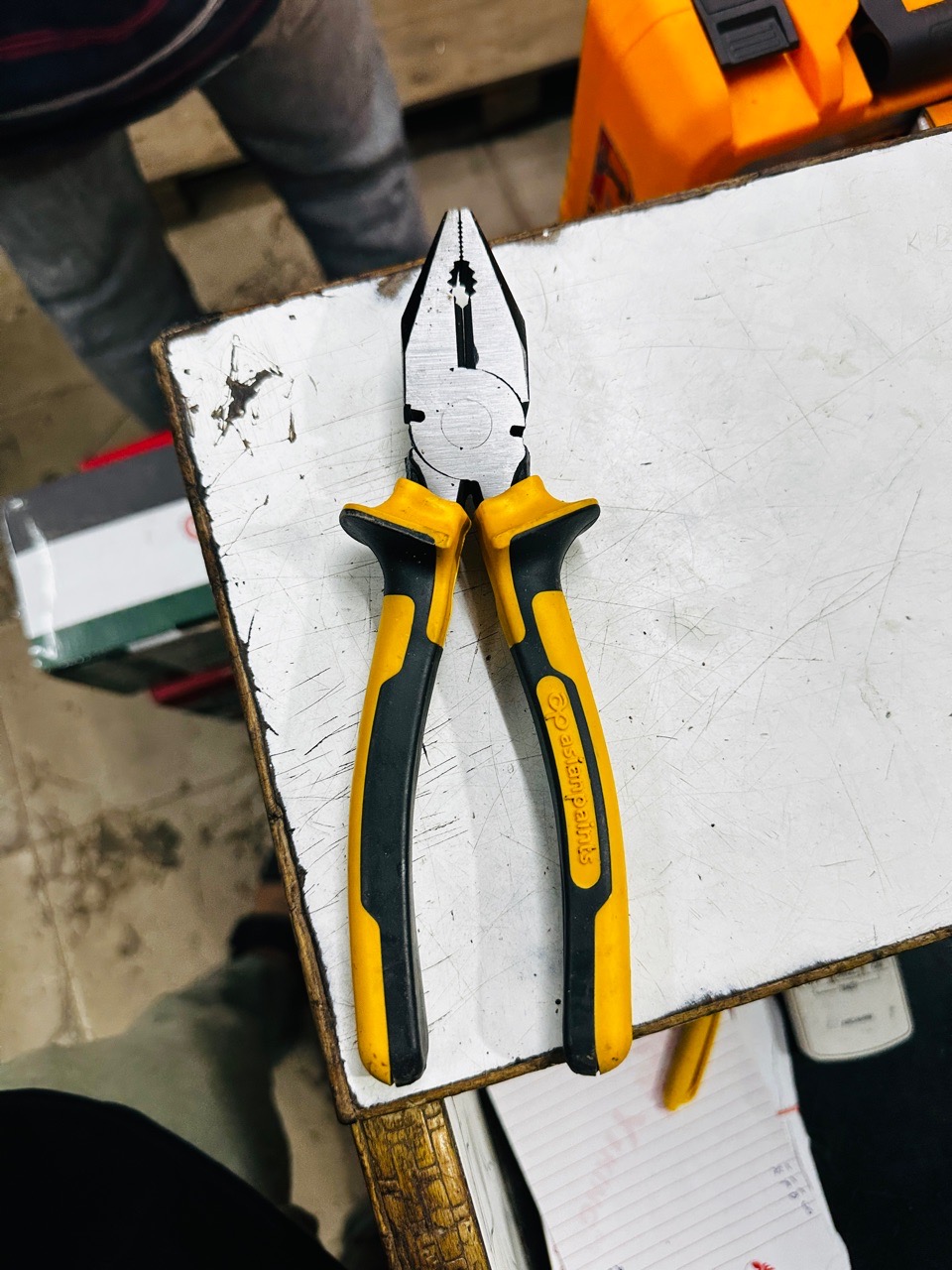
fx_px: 880
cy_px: 635
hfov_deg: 56.8
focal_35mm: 24
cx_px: 476
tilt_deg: -78.8
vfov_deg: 71.6
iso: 200
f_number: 1.78
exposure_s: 1/121
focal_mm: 6.86
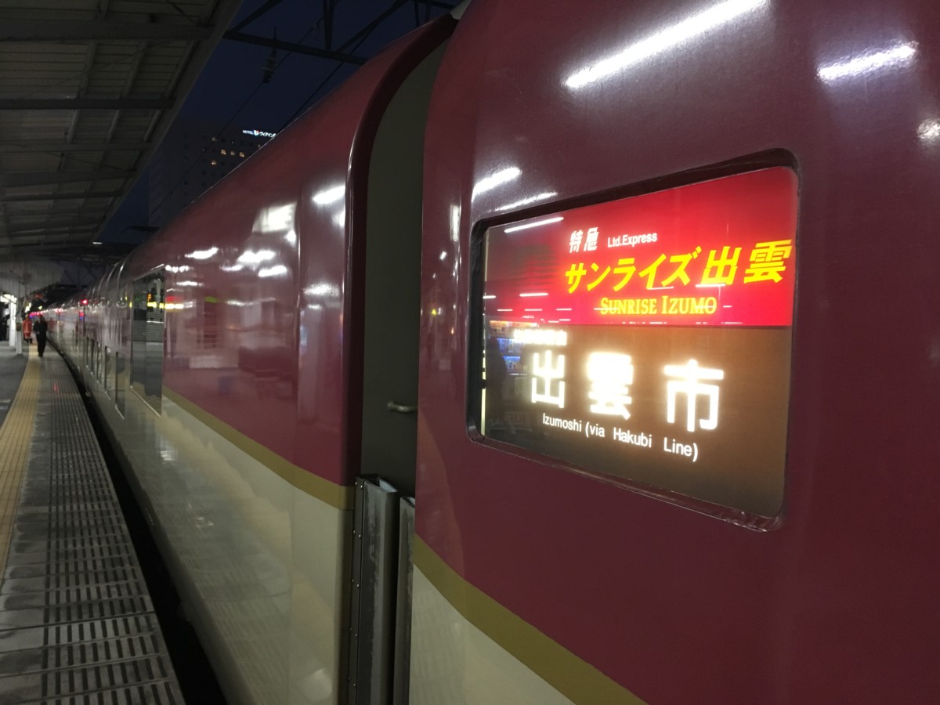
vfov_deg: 48.2
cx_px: 470
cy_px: 352
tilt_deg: -2.4
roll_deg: -1.7
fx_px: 787
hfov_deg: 61.7
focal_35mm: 29
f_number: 2.2
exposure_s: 1/24
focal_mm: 4.15
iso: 200
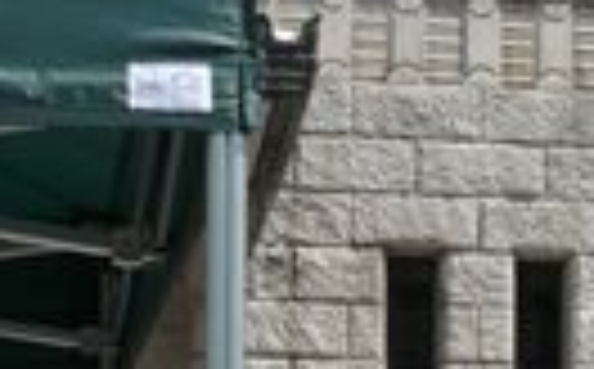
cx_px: 891
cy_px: 850
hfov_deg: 11.2
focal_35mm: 180
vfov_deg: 6.9
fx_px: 2909
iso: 100
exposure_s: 1/500
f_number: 5.6
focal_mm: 7.4
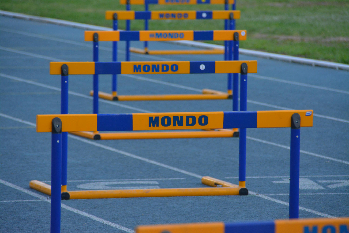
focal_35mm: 300
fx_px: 2908
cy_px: 116
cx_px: 174
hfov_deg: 6.9
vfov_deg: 4.6
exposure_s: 1/500
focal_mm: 200
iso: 1400
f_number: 6.3
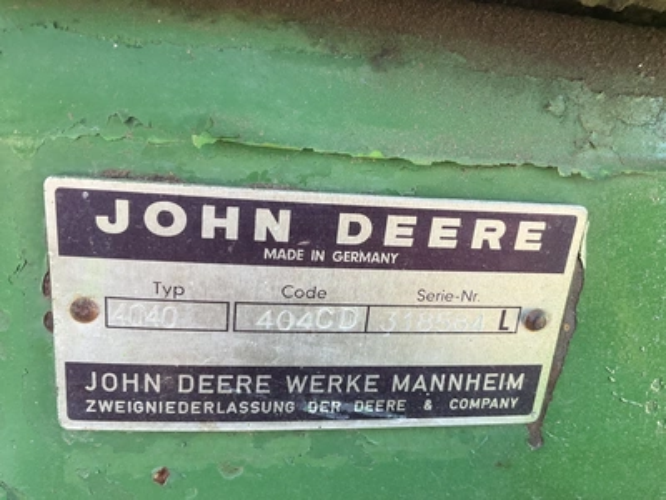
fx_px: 558
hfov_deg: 61.7
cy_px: 250
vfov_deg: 48.2
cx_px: 333
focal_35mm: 29
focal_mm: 3
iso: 50
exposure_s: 1/122
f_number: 1.8
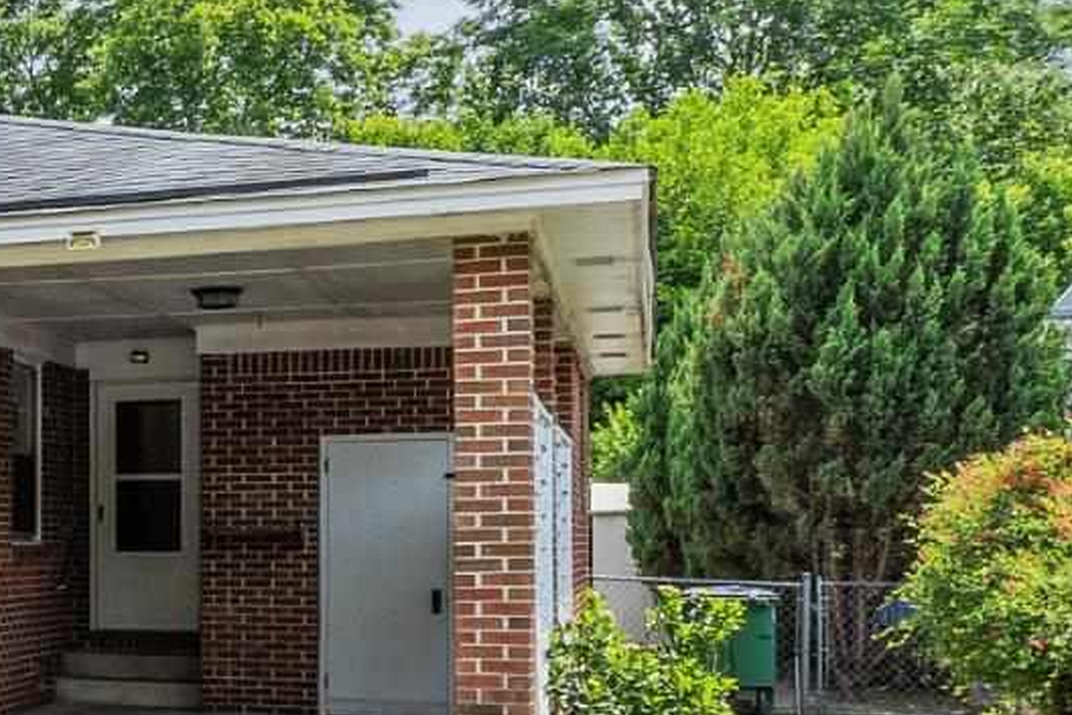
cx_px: -670
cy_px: 544
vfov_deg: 18.2
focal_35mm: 75
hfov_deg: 21.3
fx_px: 2220
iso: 250
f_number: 8
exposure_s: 1/320
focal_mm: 10.5
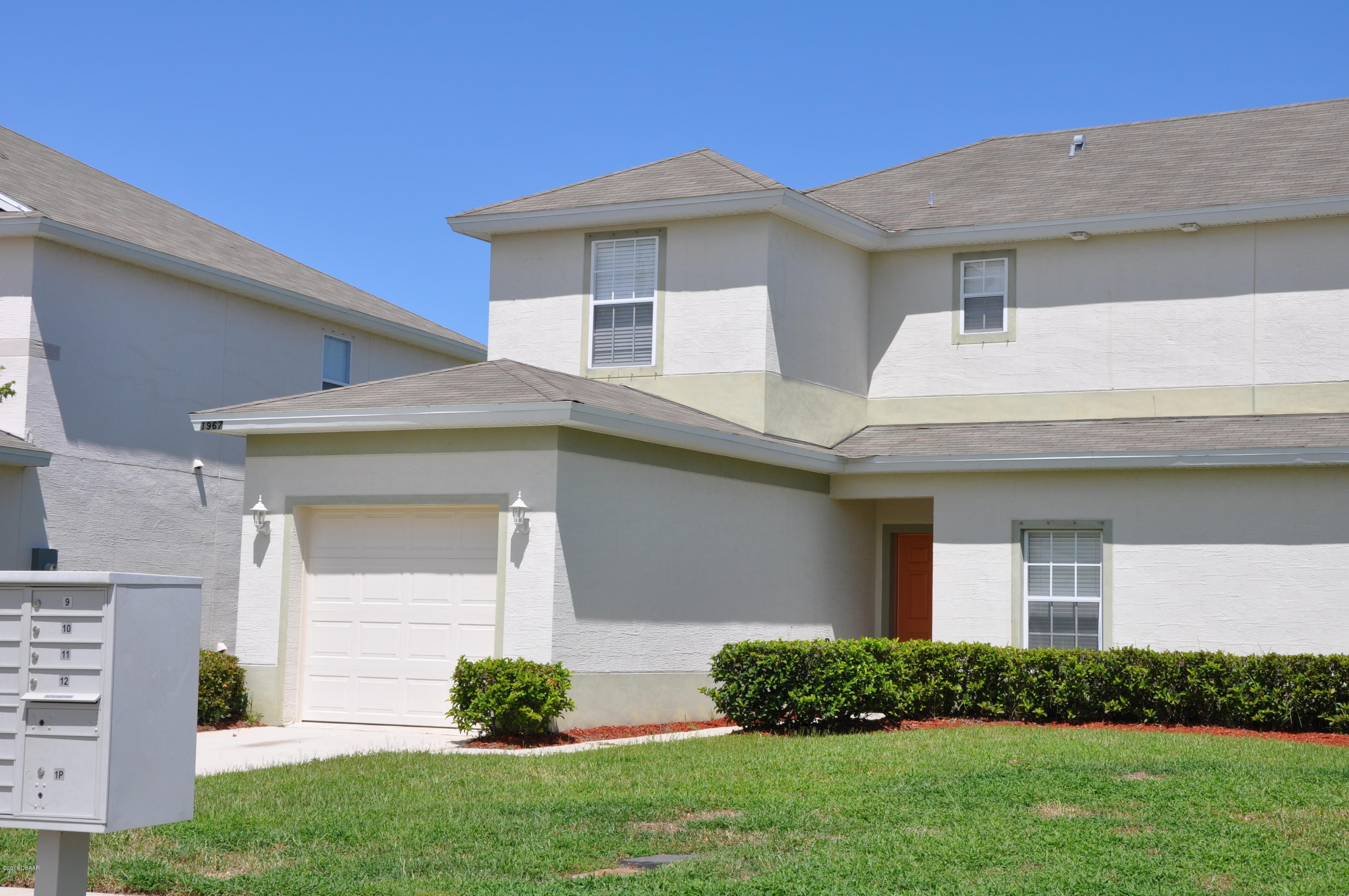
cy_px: 448
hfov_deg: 35.1
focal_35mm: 57
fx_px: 2133
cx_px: 674
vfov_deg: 23.7
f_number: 10
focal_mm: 38
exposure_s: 1/400
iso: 200
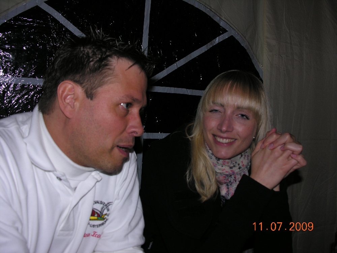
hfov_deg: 52.6
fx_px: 341
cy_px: 126
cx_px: 168
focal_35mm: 35
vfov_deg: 40.7
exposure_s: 1/60.1
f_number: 2.8
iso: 50
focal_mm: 8.9
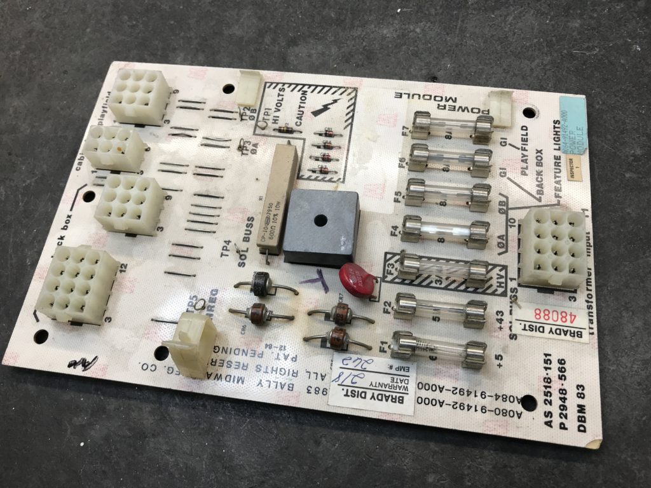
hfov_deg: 63.4
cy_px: 244
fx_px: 527
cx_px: 326
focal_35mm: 28
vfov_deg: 49.7
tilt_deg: -68.1
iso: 32
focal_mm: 3.99
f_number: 1.8
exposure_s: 1/120
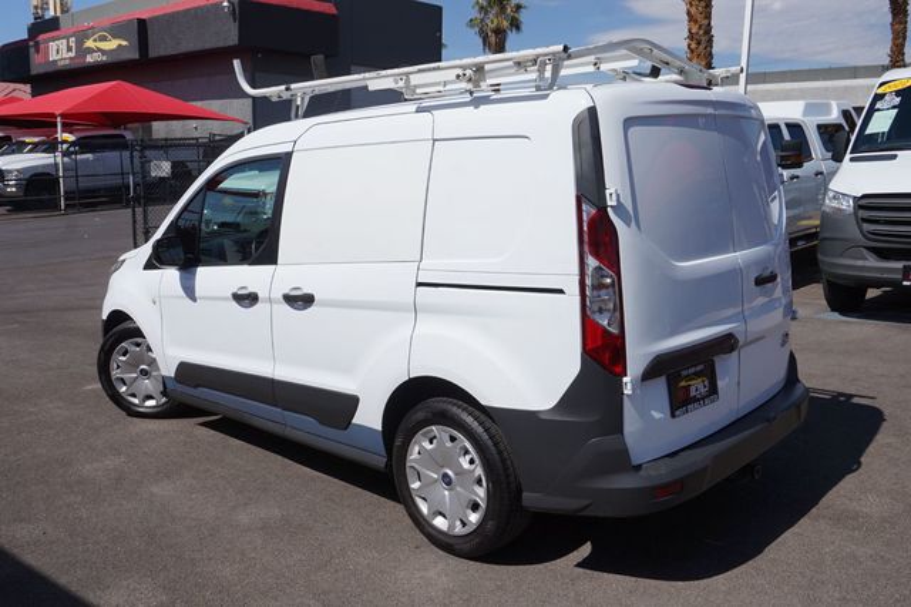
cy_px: 304
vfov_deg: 41.7
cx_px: 456
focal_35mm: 32
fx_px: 797
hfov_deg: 59.5
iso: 100
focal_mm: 21
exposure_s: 1/320
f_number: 11
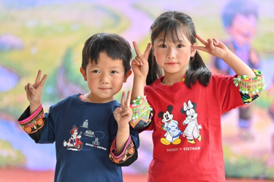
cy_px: 91
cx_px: 137
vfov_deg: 10.5
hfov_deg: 15.8
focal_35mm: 130
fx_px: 989
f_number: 2.8
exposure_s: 1/250
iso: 200
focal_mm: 130
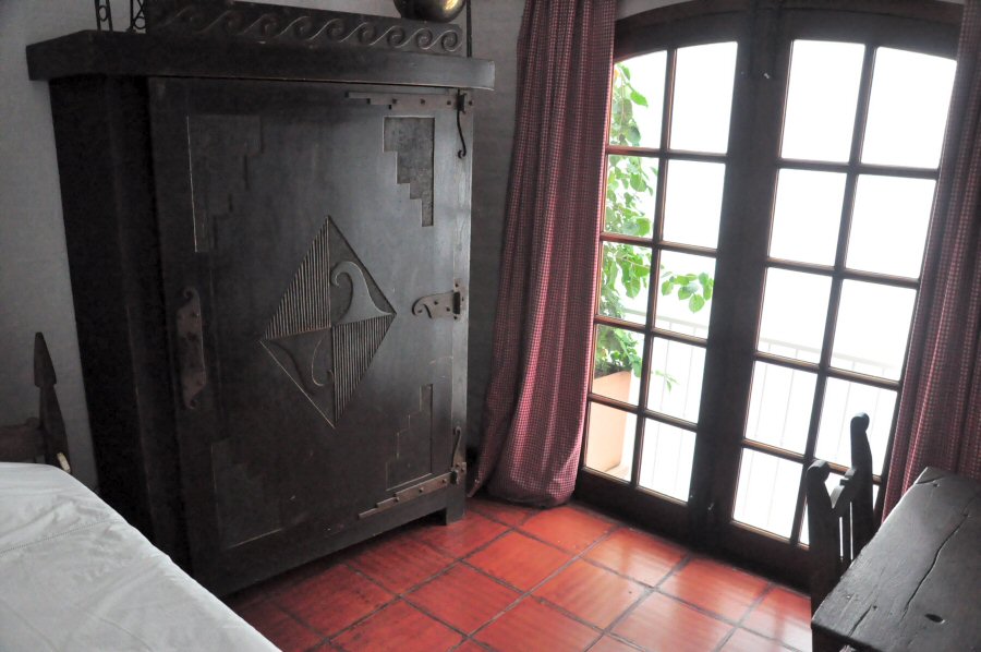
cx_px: 490
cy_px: 326
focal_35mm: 27
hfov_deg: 67.4
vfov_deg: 47.8
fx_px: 735
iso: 2500
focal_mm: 18
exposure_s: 1/125
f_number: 5.6
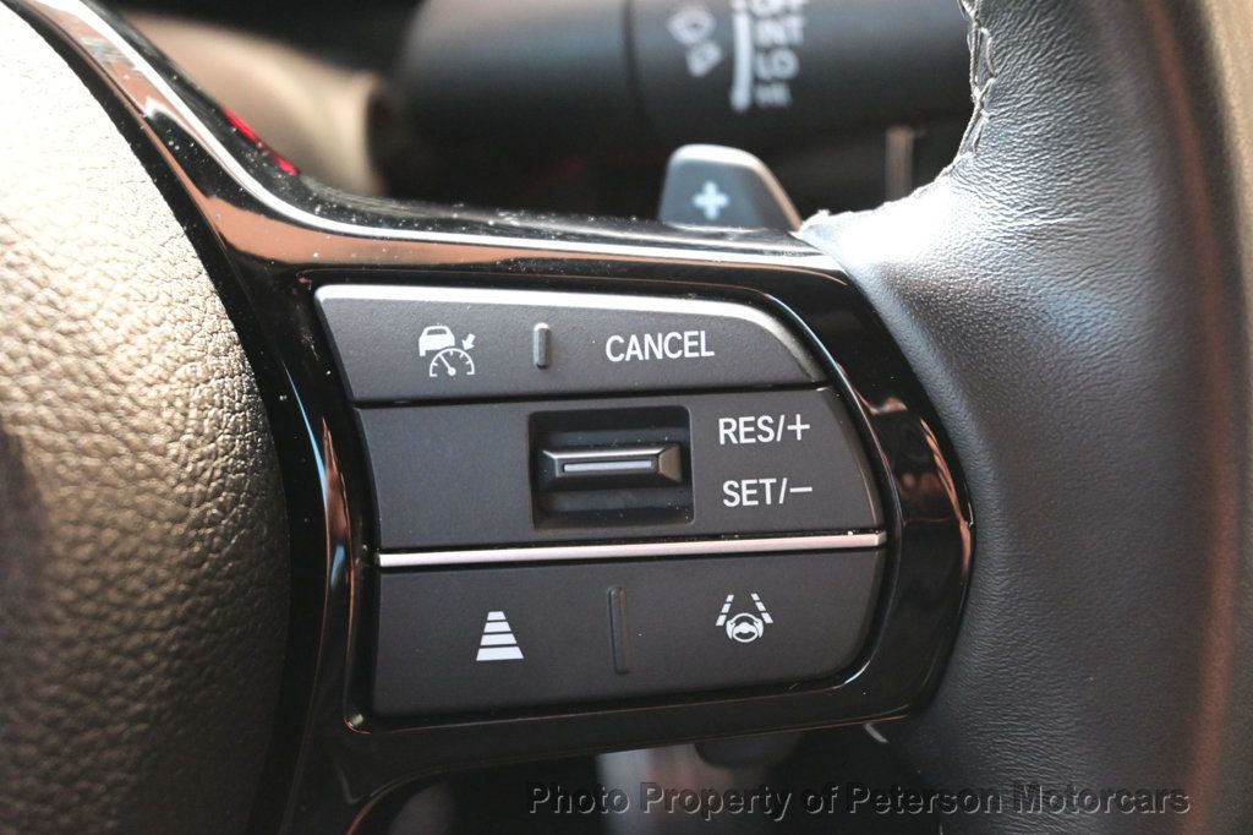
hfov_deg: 31.2
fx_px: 2244
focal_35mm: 64
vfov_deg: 21.1
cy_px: 418
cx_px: 626
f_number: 6
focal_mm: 43
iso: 2800
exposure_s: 1/60
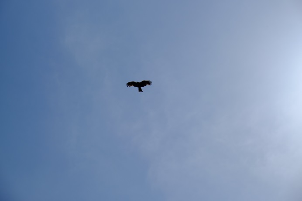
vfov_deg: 16.4
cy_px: 100
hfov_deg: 24.5
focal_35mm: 83
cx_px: 151
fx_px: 696
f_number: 6.4
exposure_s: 1/3200
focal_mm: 55
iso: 200
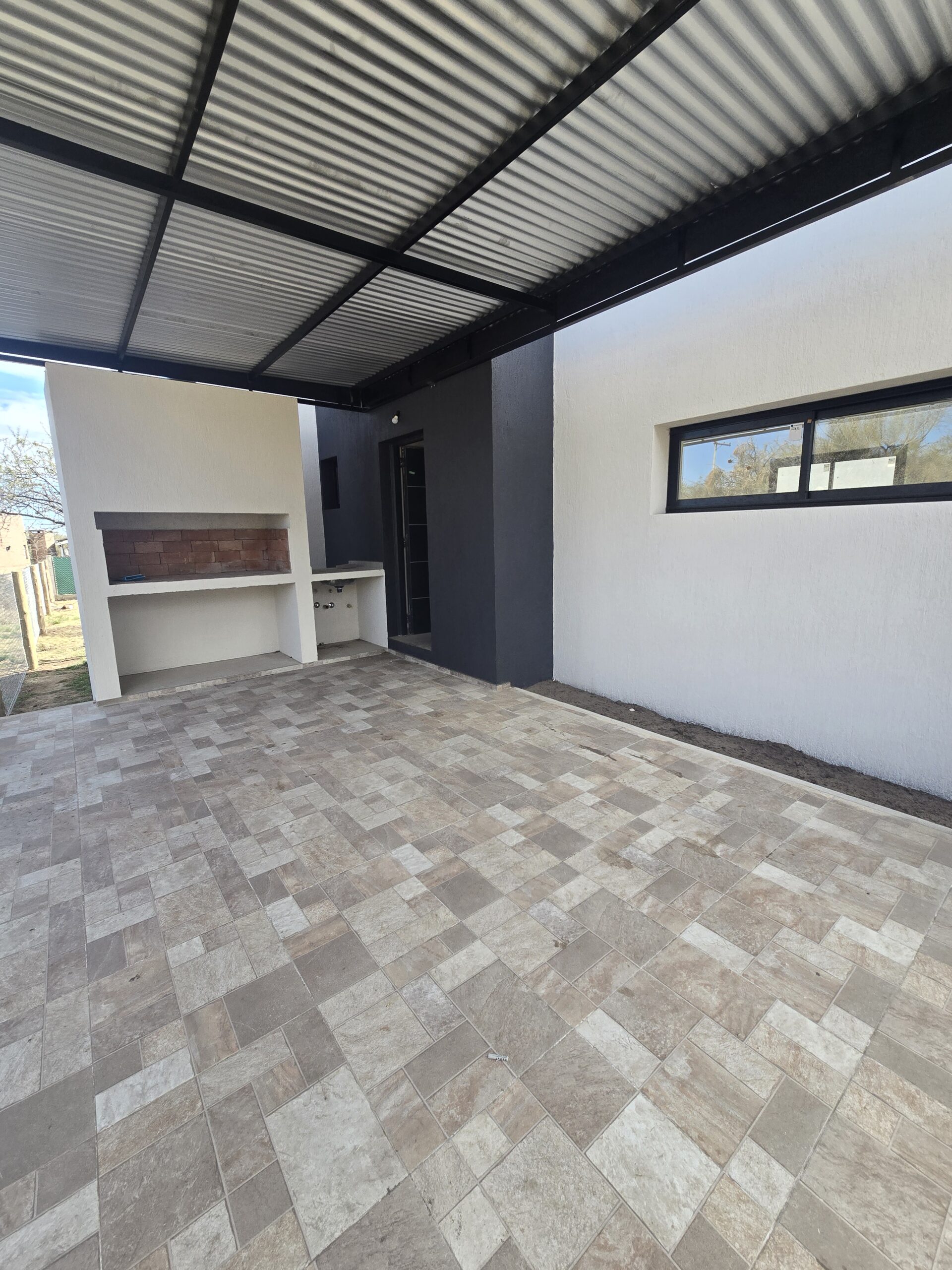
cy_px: 635
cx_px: 476
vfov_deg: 106.2
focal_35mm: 13
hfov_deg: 89.9
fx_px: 477
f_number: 2.2
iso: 50
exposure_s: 1/351
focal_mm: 2.2
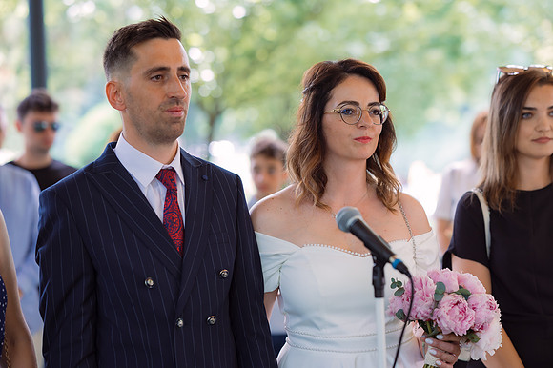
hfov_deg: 23.9
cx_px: 276
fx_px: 1305
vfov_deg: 16.1
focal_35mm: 85
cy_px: 184
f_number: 2.5
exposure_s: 1/250
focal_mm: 85
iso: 800
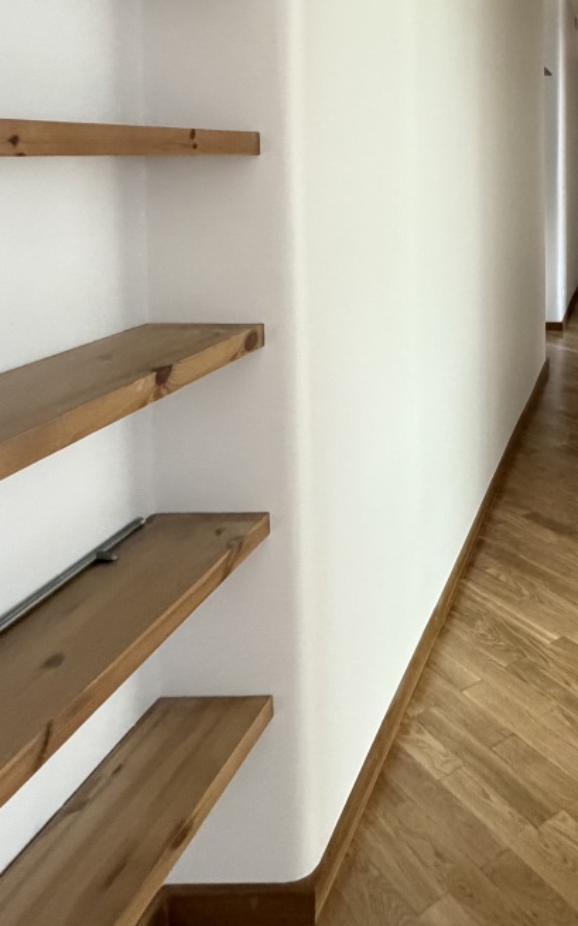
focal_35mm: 34
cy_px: 212
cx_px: 668
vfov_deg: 53.7
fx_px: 857
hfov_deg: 31.9
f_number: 2.2
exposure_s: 1/60
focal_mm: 2.22
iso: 500
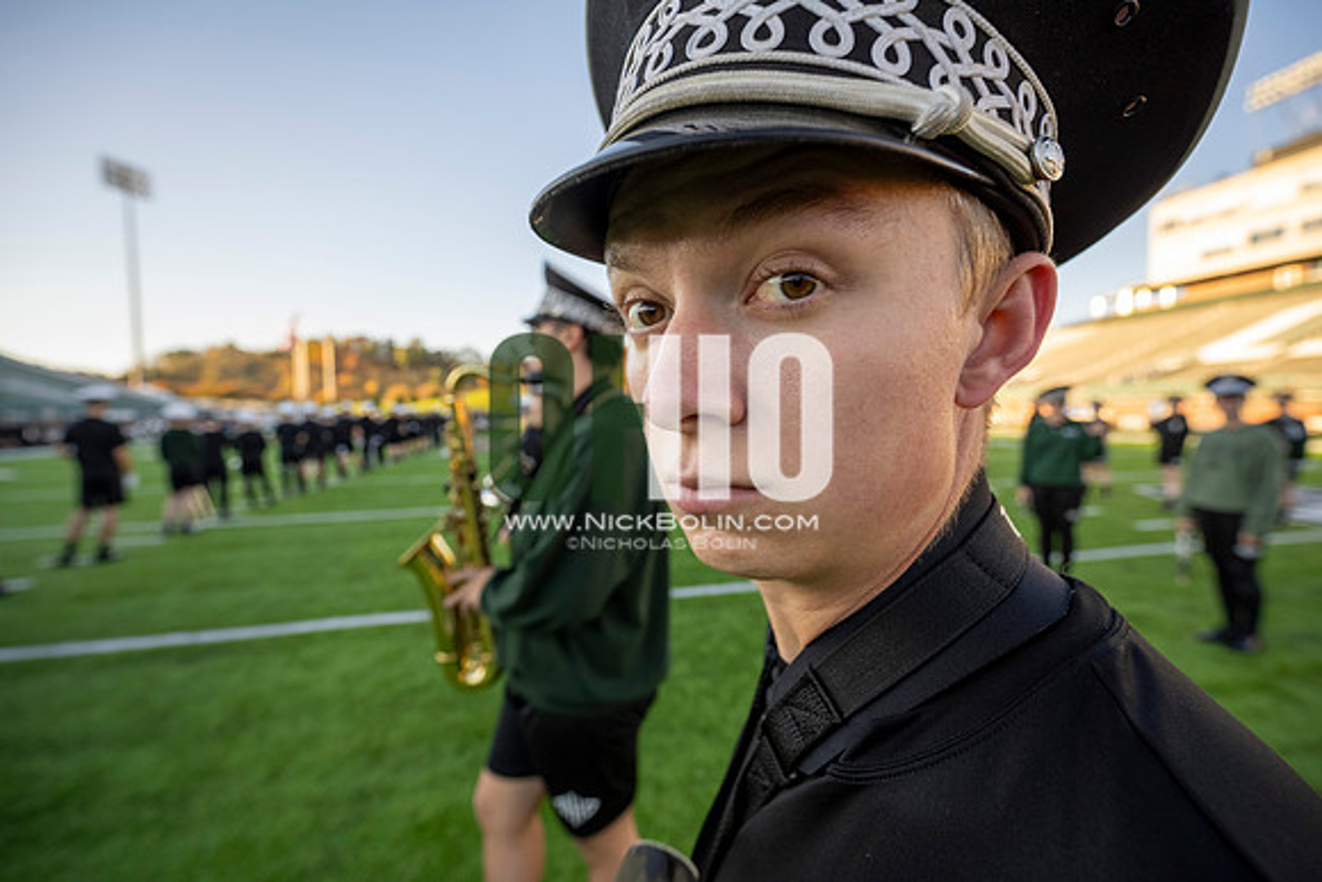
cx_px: 661
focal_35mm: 14
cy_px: 441
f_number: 4
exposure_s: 1/500
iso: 320
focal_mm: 14
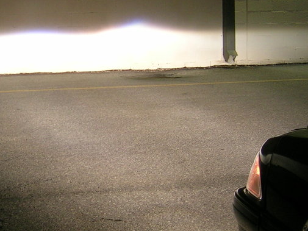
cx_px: 78
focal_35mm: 71
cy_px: 129
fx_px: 632
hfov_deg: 27.0
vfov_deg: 20.7
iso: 67
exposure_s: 1/3.9
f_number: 2.8
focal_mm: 5.4
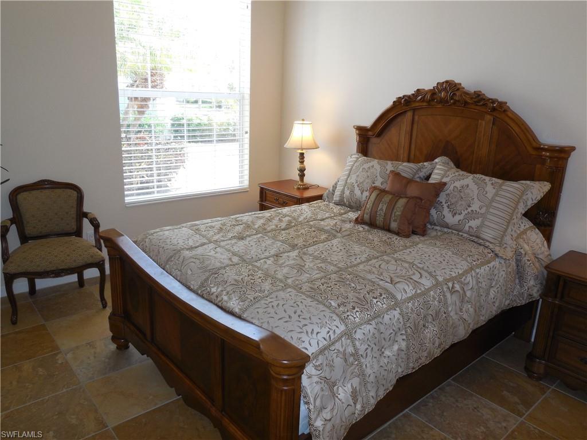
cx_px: 294
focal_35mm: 25
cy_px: 220
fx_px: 424
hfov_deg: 69.4
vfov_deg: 54.9
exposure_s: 1/80
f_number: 3.1
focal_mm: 4.5
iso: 125
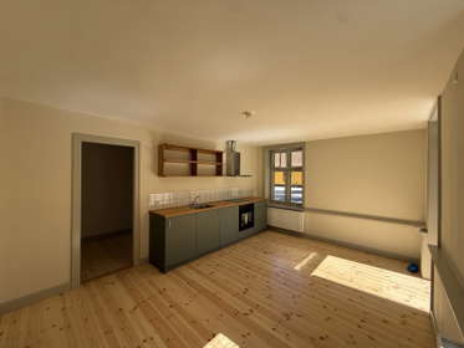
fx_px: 188
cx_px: 232
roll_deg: -0.2
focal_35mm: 14
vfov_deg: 85.7
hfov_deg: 102.0
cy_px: 174
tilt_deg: -0.3
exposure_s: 1/388
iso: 50
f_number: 2.2
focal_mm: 2.22
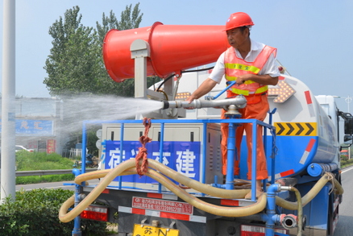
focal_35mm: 43
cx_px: 131
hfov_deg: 45.0
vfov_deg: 31.2
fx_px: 422
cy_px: 141
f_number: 8
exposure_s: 1/250
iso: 100
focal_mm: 29
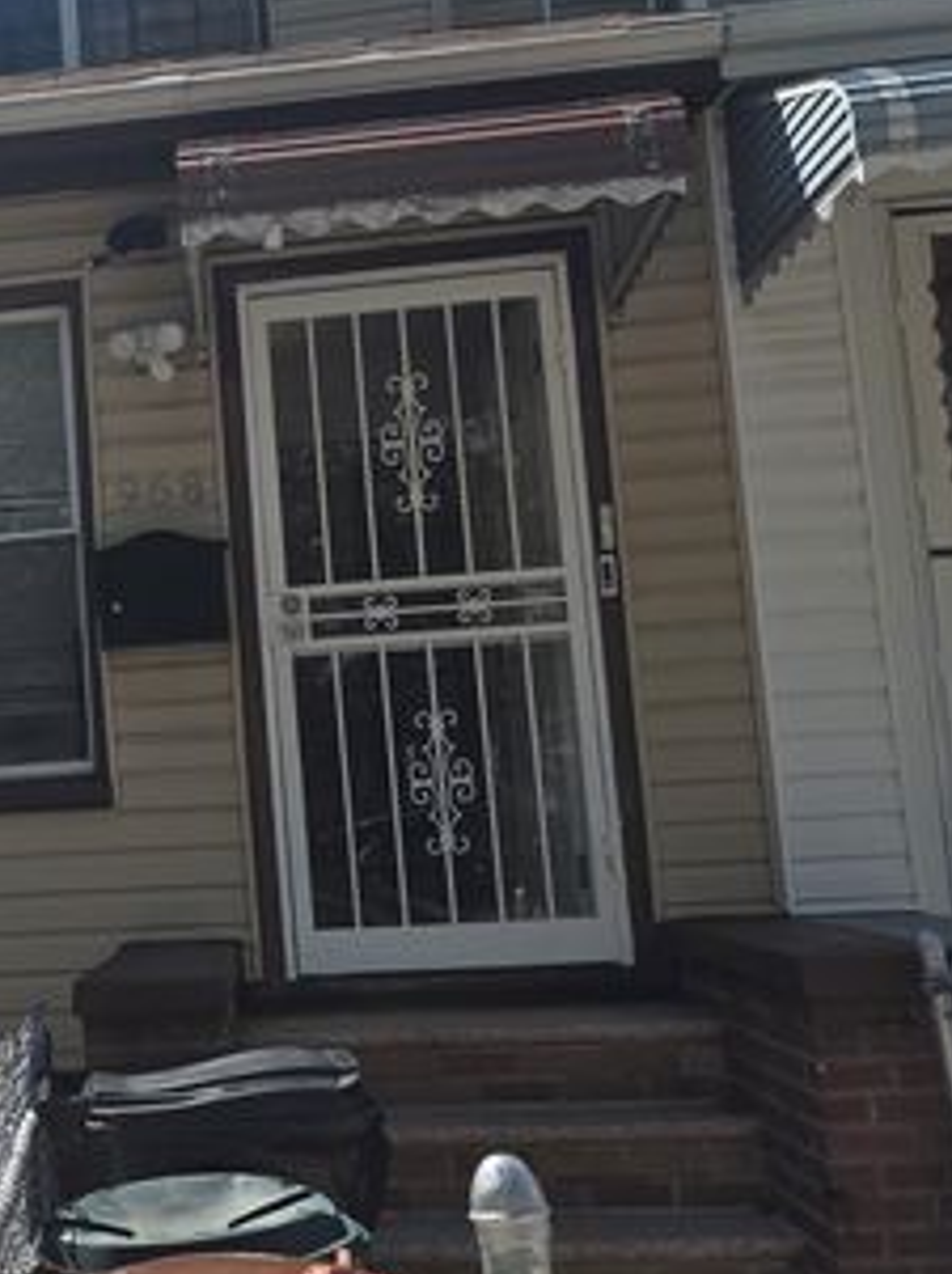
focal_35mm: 51
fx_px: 1874
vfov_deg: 37.5
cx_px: -34
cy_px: 641
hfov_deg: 26.7
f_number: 1.7
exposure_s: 1/866
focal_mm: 6.3
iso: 12
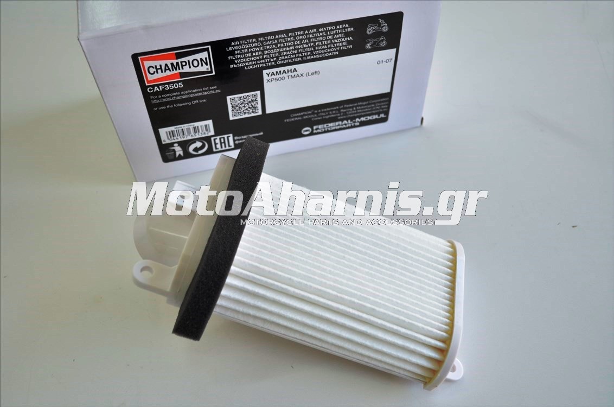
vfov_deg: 36.7
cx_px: 307
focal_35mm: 36
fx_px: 613
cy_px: 204
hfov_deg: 53.2
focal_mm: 24
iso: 250
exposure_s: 1/125
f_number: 4.5
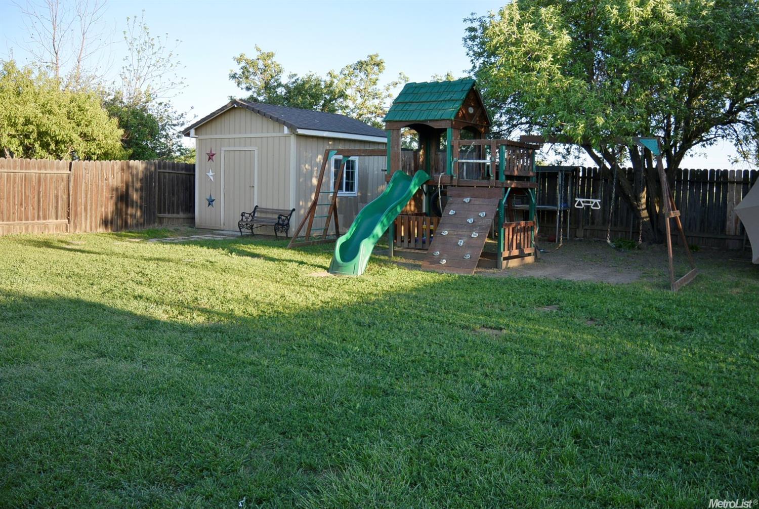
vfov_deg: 41.3
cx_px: 380
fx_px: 676
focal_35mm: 32
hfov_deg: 58.6
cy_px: 254
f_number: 3.8
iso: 250
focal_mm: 12
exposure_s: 1/400
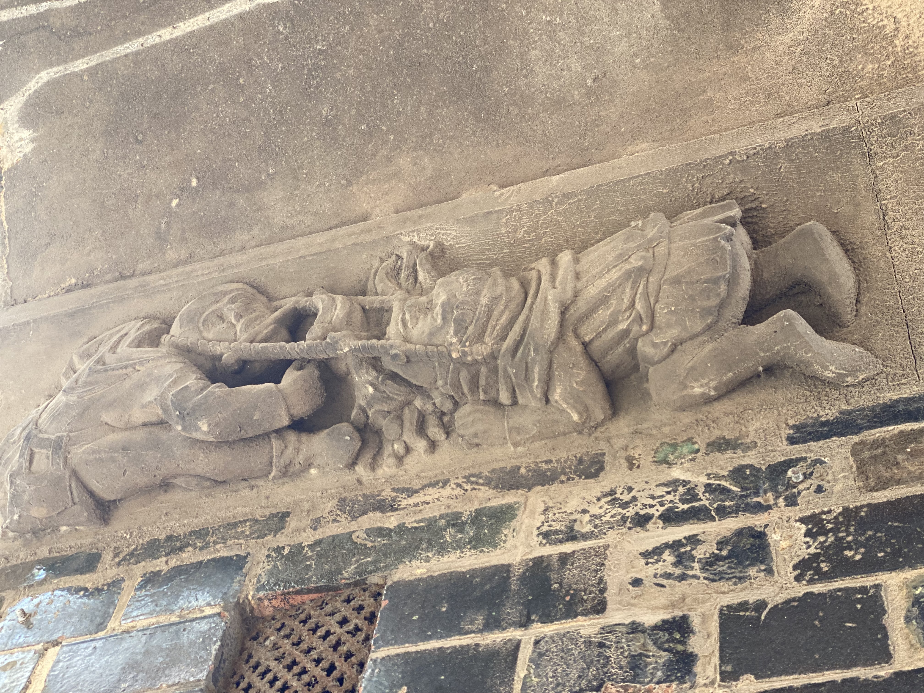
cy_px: 346
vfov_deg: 28.0
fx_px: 1388
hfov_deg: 36.8
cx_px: 462
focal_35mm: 52
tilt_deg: +54.4
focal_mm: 6
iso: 64
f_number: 2
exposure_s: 1/122
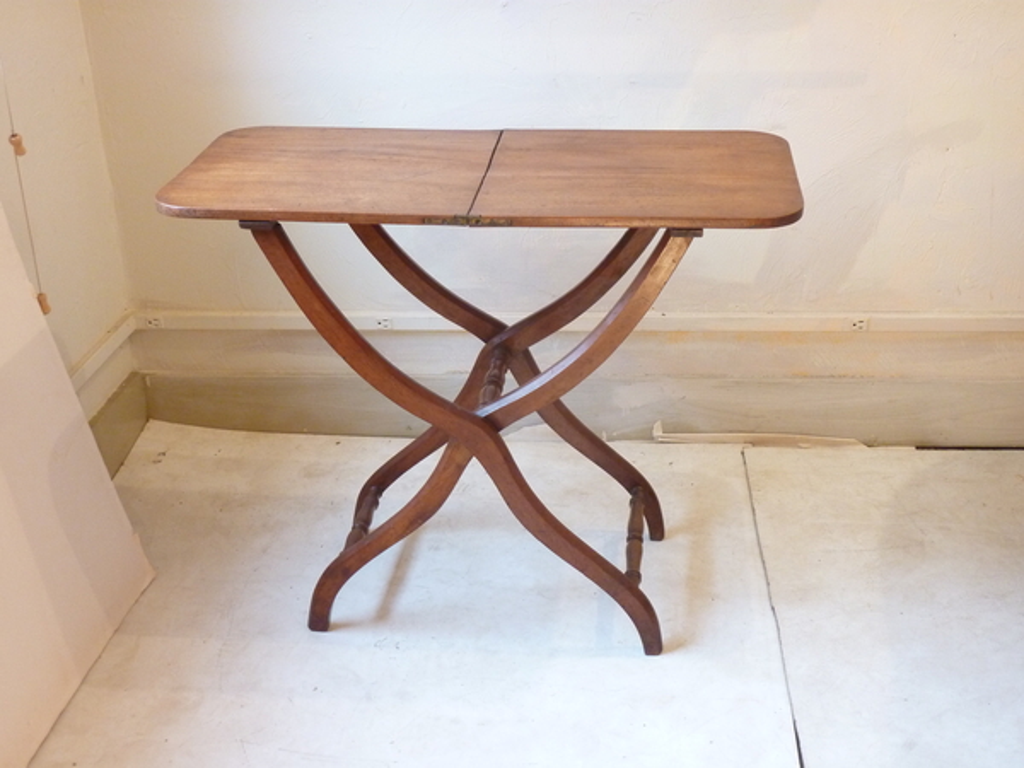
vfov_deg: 30.3
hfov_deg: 39.7
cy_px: 384
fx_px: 1420
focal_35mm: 48
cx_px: 512
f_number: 3.8
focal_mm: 7.9
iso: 400
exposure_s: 1/8
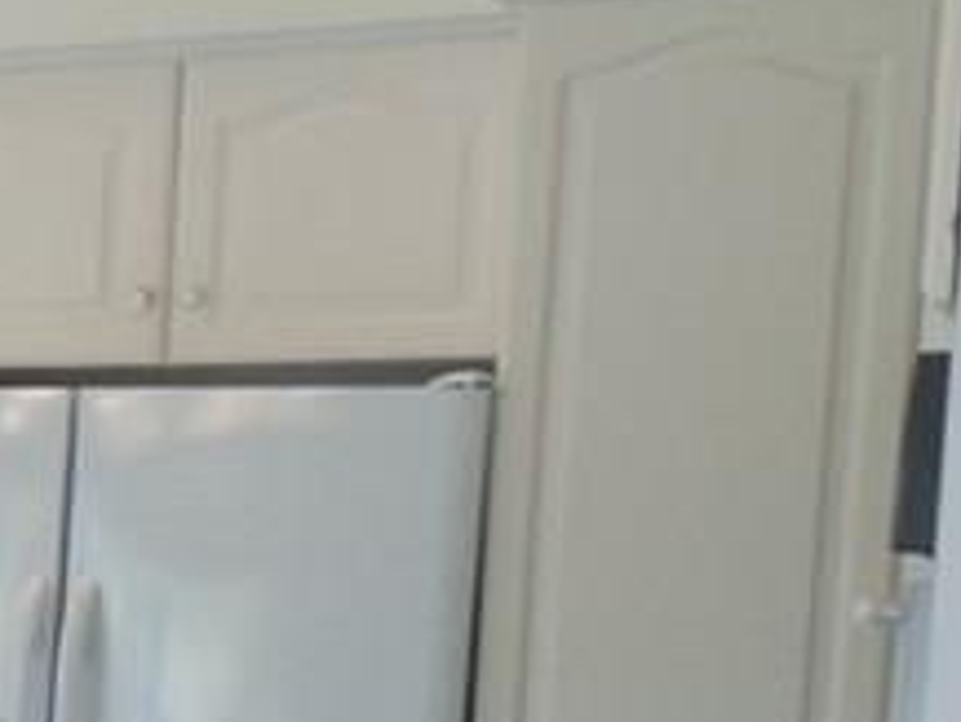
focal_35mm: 118
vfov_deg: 12.2
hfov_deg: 13.5
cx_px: -1138
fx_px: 3278
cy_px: 895
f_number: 3.3
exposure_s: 1/40
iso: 125
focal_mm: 4.5
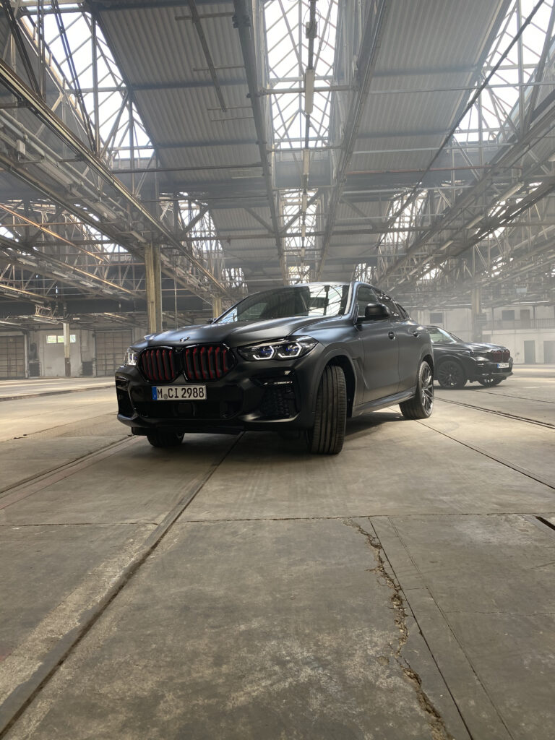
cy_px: 370
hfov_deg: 53.1
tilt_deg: +0.8
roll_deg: +1.9
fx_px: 556
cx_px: 278
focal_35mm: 26
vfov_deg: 67.3
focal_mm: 4.25
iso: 64
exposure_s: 1/121
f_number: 1.8
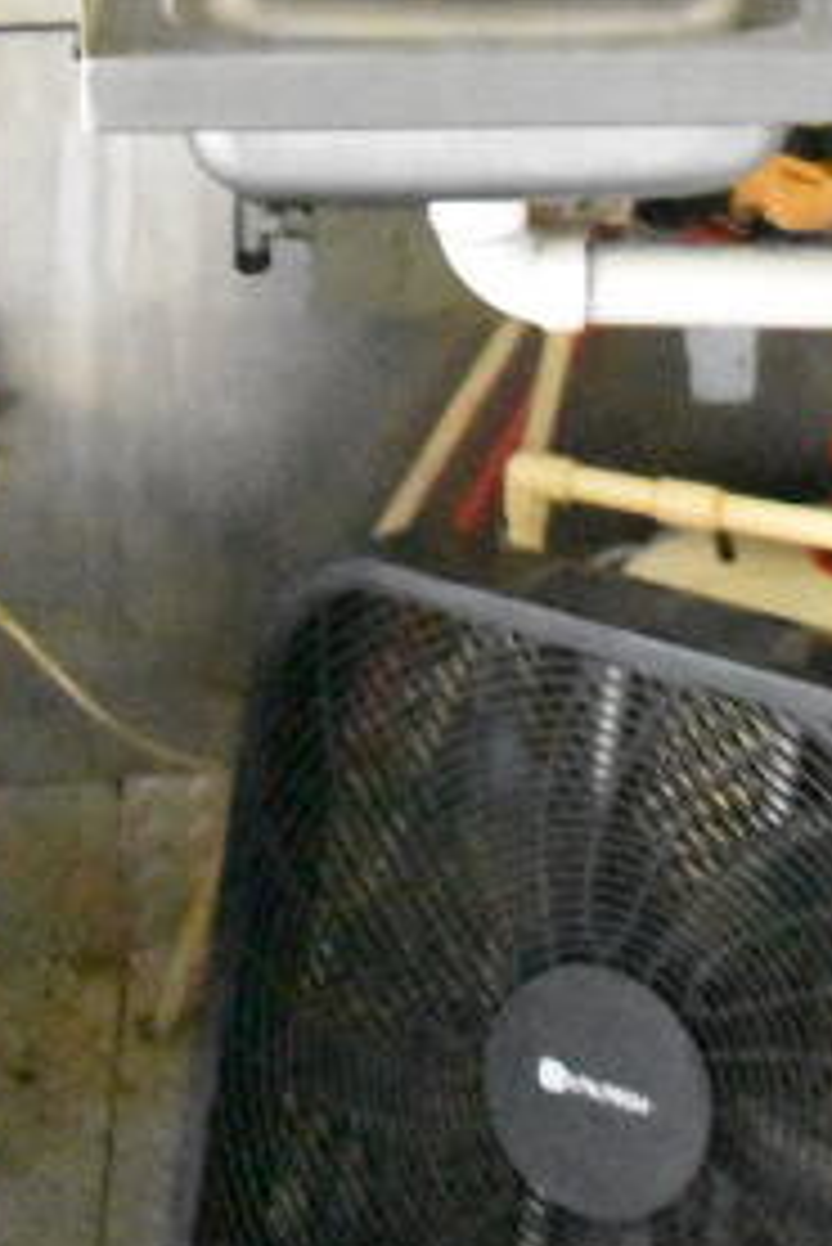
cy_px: -378
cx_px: 589
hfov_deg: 15.3
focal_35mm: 89
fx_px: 3081
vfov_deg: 20.8
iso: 25600
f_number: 3.5
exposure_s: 1/25
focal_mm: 18
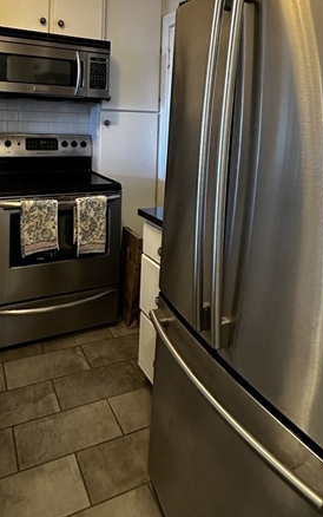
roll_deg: -2.9
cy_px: 140
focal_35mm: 26
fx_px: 366
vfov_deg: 66.8
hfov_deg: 47.4
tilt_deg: -2.5
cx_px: 131
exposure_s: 1/60
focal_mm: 2.22
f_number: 2.2
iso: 800
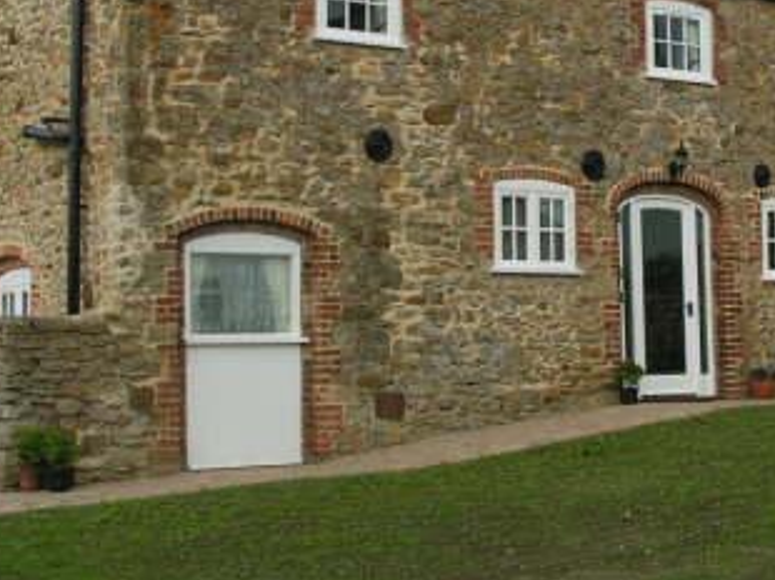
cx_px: 520
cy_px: 145
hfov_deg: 24.0
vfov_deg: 18.1
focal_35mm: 81
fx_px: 1812
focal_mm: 7.6
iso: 50
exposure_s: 1/200
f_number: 5.6
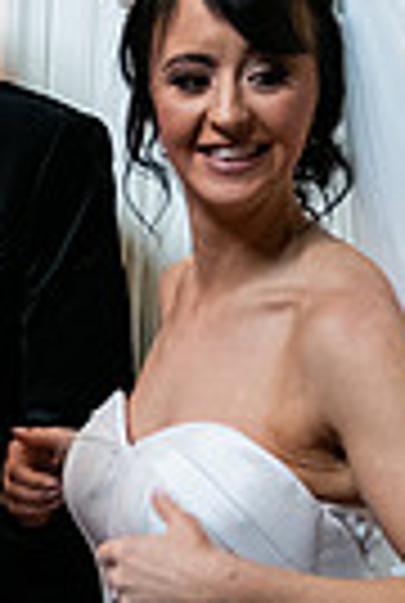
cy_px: 457
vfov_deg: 16.8
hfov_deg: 11.0
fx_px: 2031
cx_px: -180
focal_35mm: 121
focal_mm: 28
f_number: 3.5
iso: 1600
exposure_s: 1/160
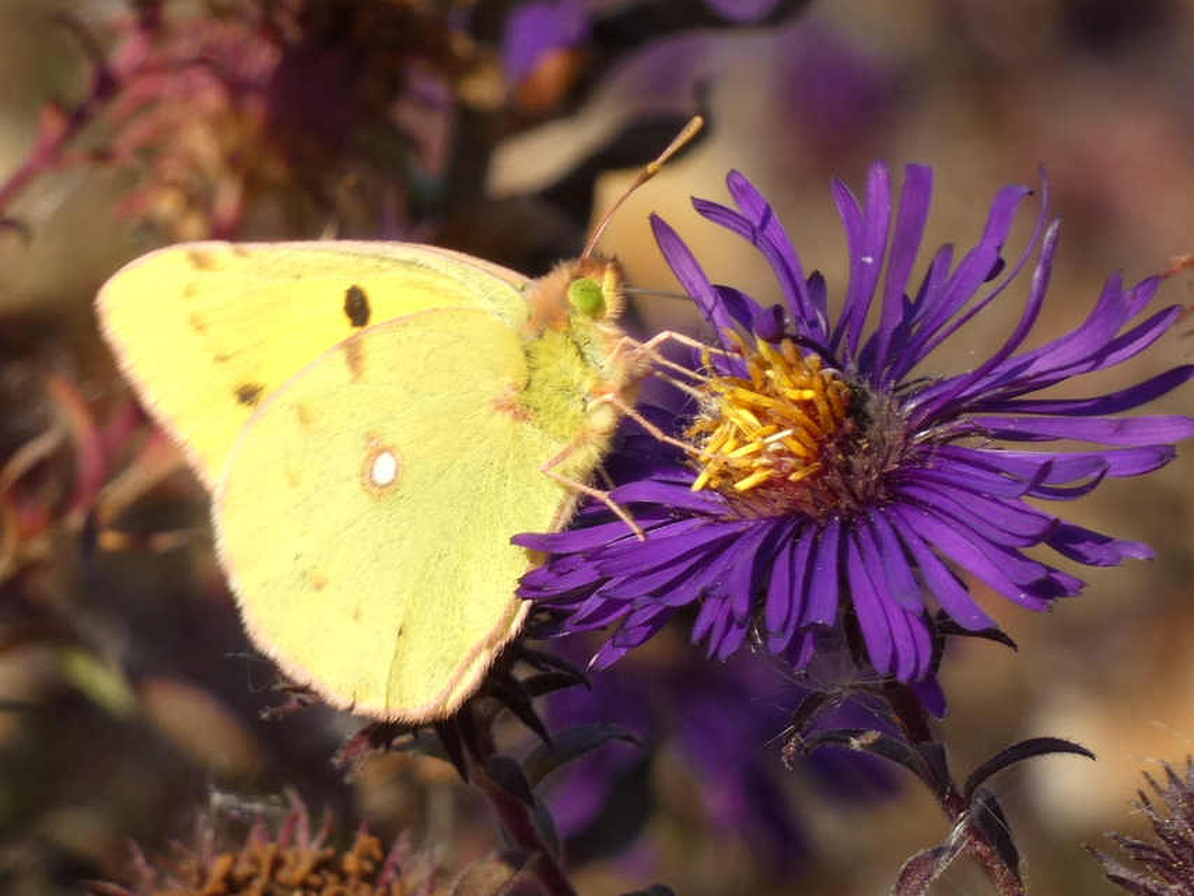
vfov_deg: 3.6
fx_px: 14247
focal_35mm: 413
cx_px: 597
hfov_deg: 4.8
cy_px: 448
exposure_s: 1/125
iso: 100
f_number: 5.6
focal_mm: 74
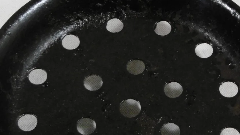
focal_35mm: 89
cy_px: 99
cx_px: 139
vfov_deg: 13.6
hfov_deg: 23.9
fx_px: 566
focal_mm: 7.7
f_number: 3.8
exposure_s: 1/25
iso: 400
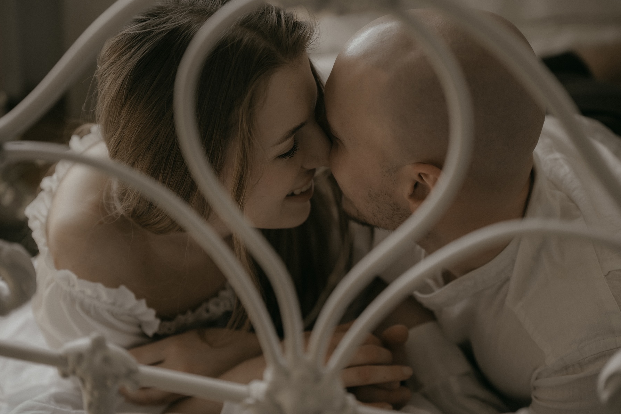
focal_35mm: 71
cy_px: 205
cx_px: 312
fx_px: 1225
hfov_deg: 28.4
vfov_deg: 19.2
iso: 400
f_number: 2.8
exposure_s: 1/400
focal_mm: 70
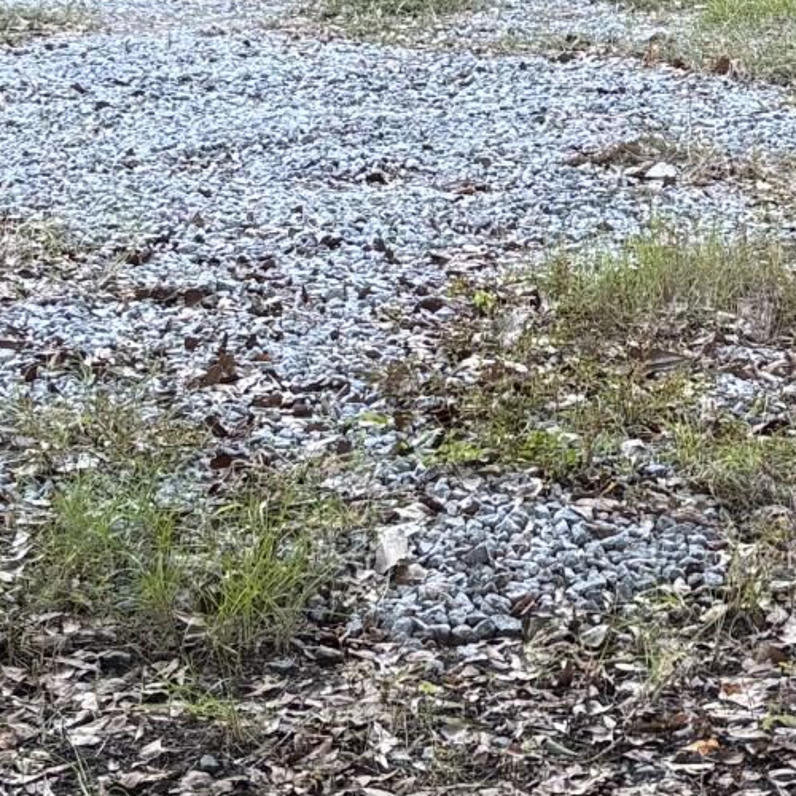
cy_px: -384
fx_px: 3590
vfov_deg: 12.1
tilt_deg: -0.4
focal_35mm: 138
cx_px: 798
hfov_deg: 12.5
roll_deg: +0.2
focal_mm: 5.96
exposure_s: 1/121
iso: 80
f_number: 1.6
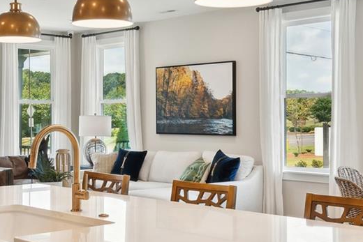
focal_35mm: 63
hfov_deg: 31.6
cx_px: 122
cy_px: 123
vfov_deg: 21.6
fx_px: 635
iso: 200
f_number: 8
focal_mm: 16
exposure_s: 1/40
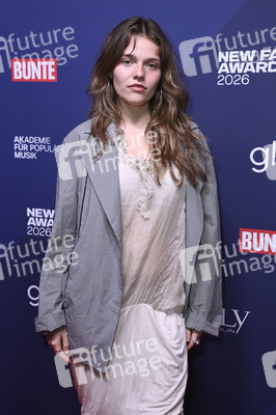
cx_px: 138
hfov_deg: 25.9
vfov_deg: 38.2
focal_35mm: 52
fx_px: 599
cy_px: 208
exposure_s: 1/250
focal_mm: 52
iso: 1000
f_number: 5.6
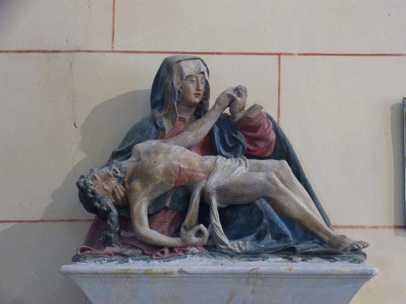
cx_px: 203
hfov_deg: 19.6
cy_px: 152
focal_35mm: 100
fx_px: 1173
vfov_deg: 14.8
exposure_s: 1/8
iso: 400
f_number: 3.5
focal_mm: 18.2
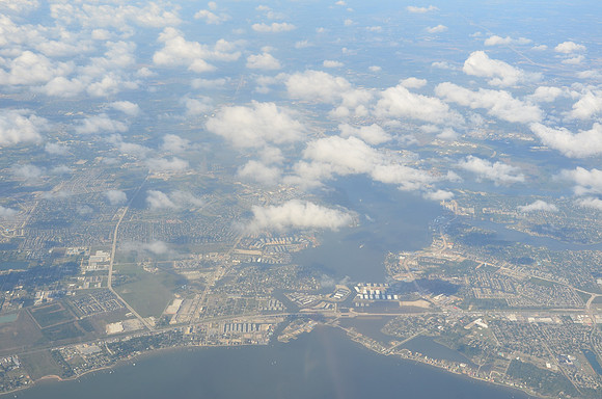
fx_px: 751
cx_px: 301
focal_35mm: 45
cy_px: 200
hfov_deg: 43.7
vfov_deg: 29.7
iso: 160
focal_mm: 30
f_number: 9
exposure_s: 1/320
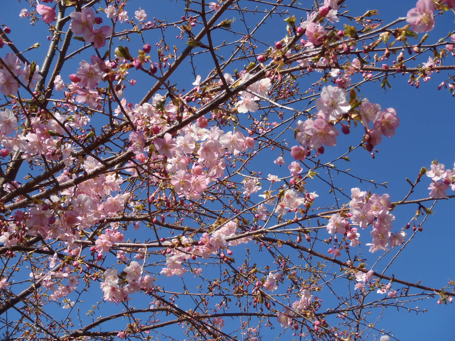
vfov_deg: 33.6
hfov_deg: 43.9
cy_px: 170
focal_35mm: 43
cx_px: 228
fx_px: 565
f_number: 4.8
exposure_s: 1/400
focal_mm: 7.73
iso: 80
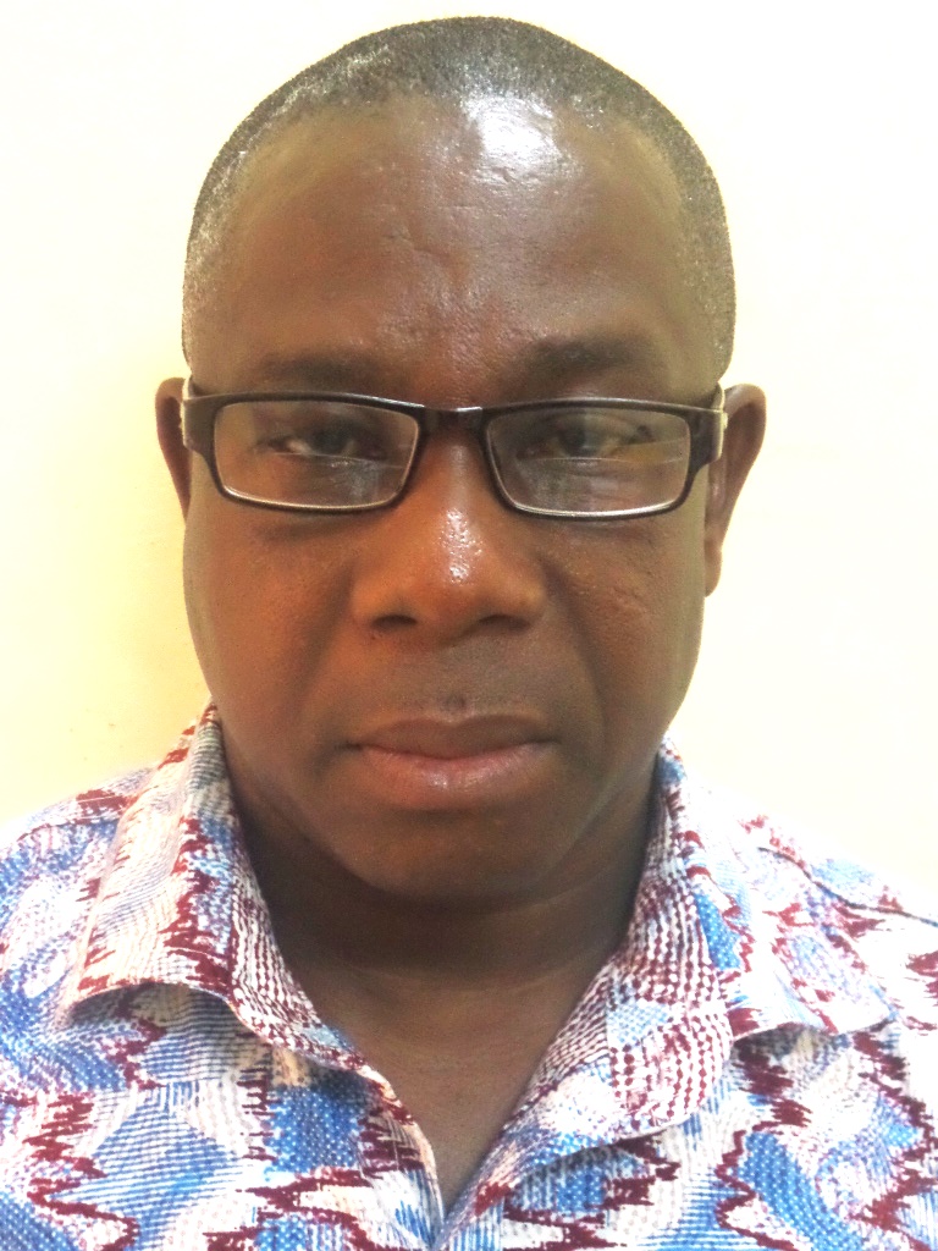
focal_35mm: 64
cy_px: 626
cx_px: 469
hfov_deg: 22.9
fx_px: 2312
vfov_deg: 30.3
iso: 800
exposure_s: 1/20
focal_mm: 11.4
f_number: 3.6
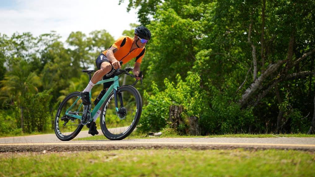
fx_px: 443
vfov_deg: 22.6
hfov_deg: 39.2
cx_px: 158
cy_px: 73
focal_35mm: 53
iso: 100
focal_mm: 50
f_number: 1.4
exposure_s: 1/2000
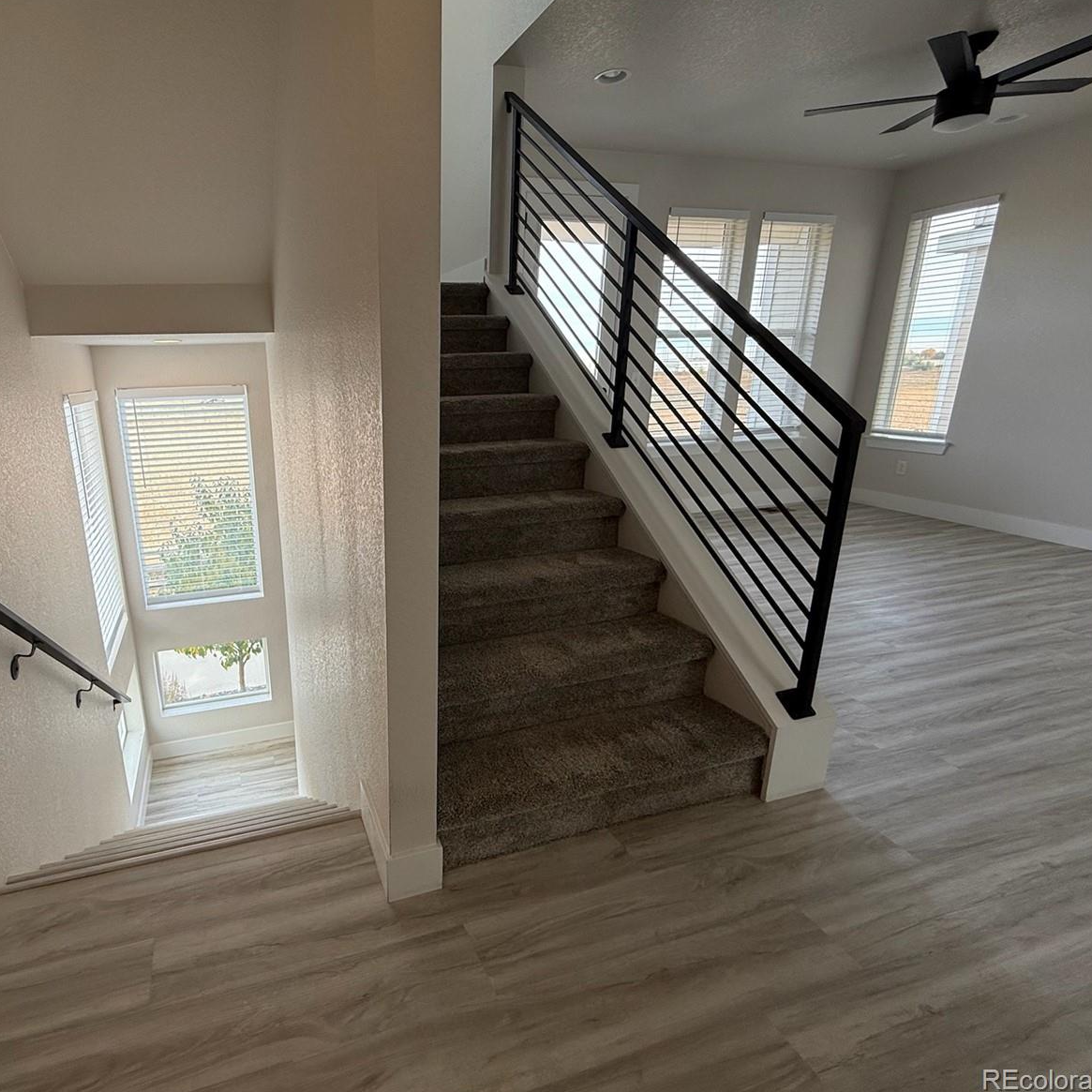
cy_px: 537
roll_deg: +1.0
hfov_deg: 81.7
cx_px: 384
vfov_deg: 84.0
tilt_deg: -15.7
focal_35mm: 17
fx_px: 607
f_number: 2.2
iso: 50
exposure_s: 1/154
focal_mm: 2.22
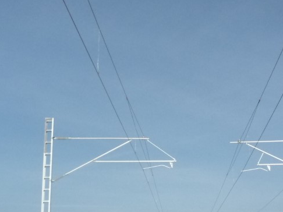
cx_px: 200
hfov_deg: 32.3
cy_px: 209
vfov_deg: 23.8
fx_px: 482
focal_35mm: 59
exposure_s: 1/1300
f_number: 8
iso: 400
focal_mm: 4.7
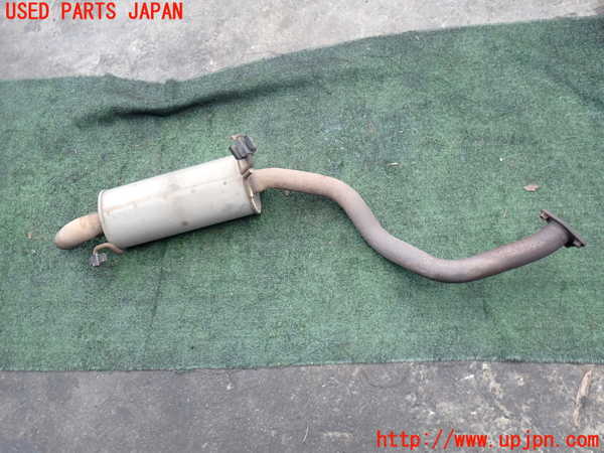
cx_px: 302
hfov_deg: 60.0
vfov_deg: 46.8
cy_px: 226
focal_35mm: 30
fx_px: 523
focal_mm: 5.4
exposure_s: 1/200
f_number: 2.3
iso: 100
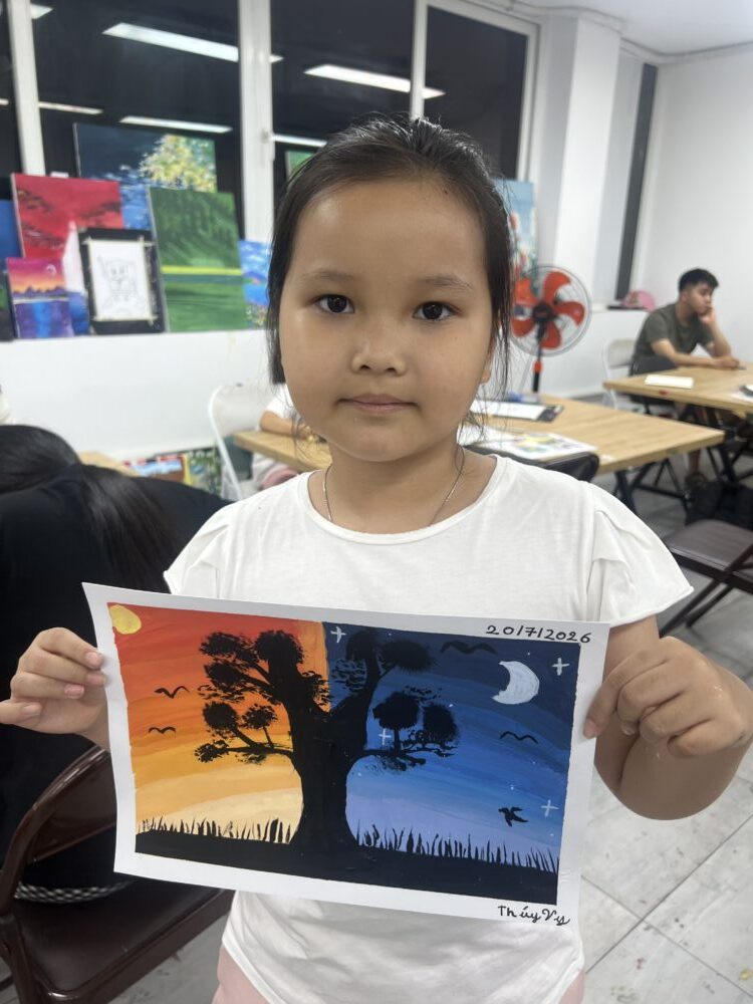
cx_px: 376
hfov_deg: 53.1
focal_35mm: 26
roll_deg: -1.2
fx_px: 754
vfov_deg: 67.3
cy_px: 502
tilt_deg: -17.7
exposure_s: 1/100
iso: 40
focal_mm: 5.7
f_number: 1.5
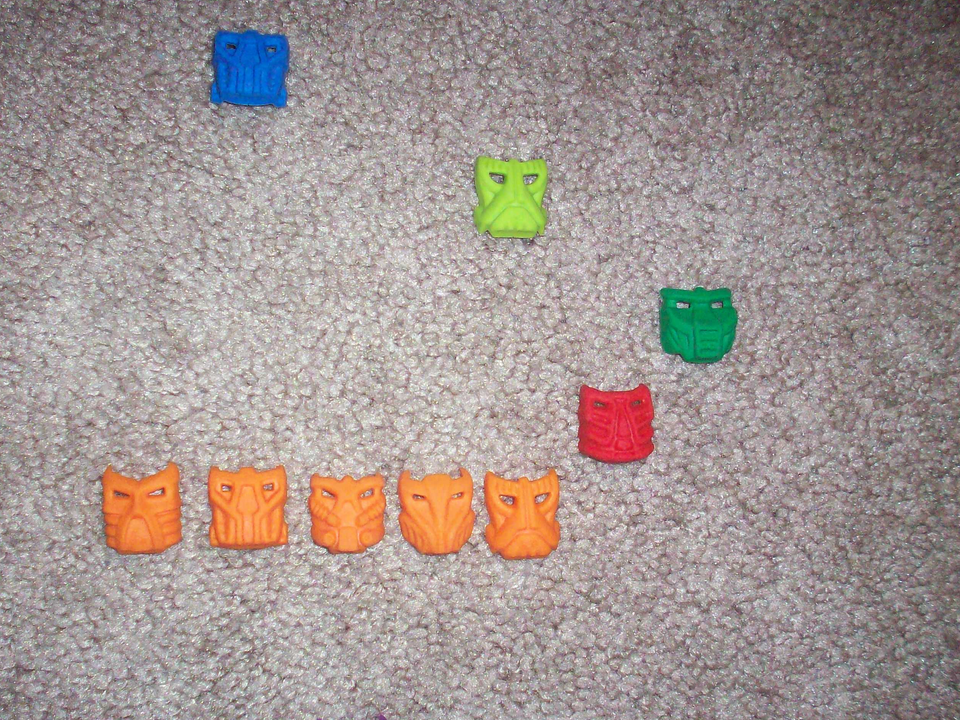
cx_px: 416
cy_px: 414
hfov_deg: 42.0
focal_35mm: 45
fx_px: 1248
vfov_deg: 32.1
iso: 400
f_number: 2.8
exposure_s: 1/128
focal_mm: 6.2
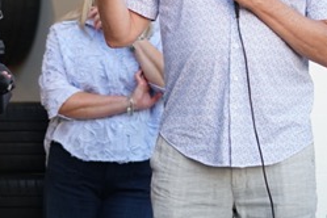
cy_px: 52
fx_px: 1862
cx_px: 79
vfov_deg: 6.7
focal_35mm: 205
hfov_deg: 10.0
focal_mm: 85
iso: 500
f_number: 1.8
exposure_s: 1/320
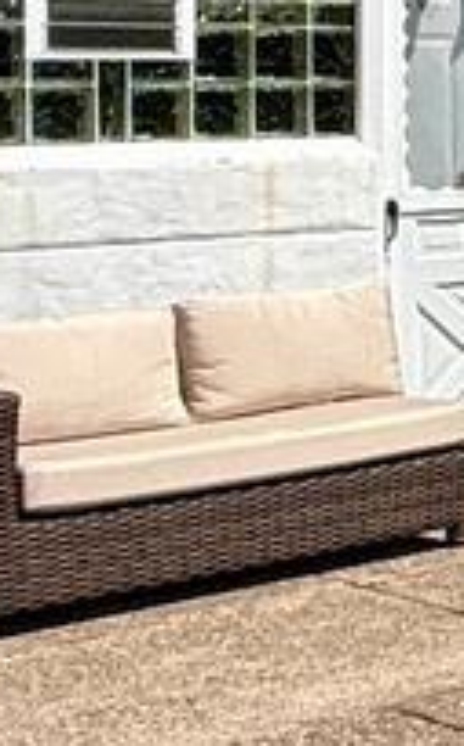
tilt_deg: -0.5
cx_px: 1472
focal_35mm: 105
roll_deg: +0.1
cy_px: 99
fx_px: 2130
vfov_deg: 19.5
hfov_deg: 9.3
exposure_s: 1/2611
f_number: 2.2
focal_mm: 2.22
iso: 50
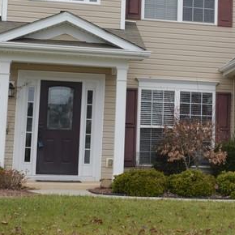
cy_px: 77
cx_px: 216
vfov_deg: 19.2
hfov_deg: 18.9
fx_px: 691
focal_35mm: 90
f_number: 5.6
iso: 100
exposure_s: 1/125
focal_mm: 20
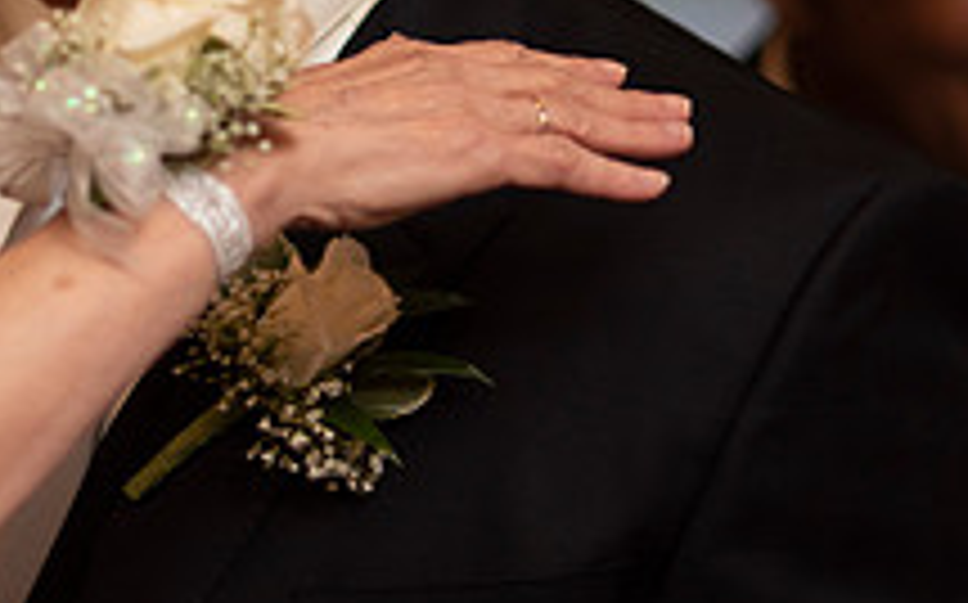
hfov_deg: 8.9
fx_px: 6168
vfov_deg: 5.6
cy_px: -7
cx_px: -68
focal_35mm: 234
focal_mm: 85
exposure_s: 1/160
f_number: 2
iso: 500
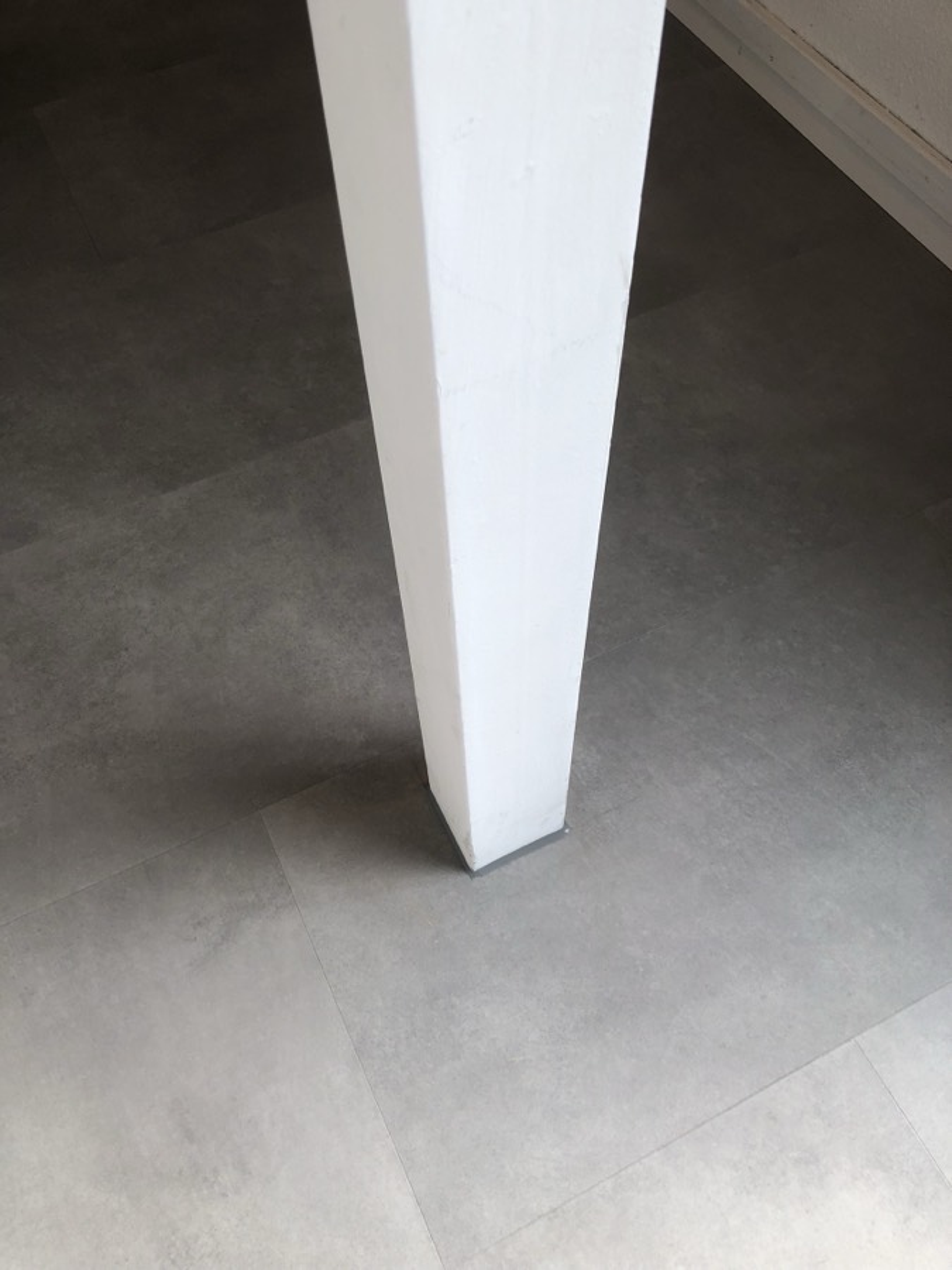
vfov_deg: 63.4
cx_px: 476
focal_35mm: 28
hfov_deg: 49.7
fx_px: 1027
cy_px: 635
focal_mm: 3.99
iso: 20
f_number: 1.8
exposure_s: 1/225
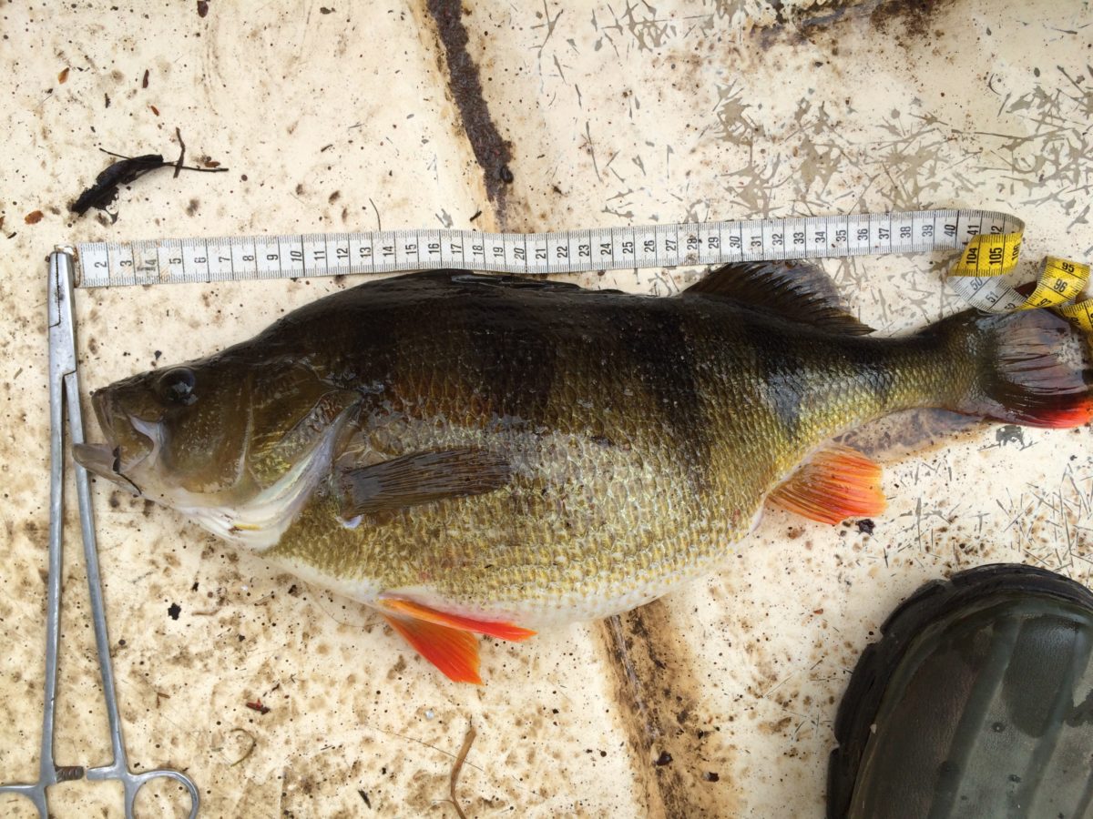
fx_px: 916
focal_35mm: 29
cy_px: 410
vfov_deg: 48.2
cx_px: 546
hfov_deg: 61.7
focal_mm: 4.15
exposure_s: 1/1053
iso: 32
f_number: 2.2
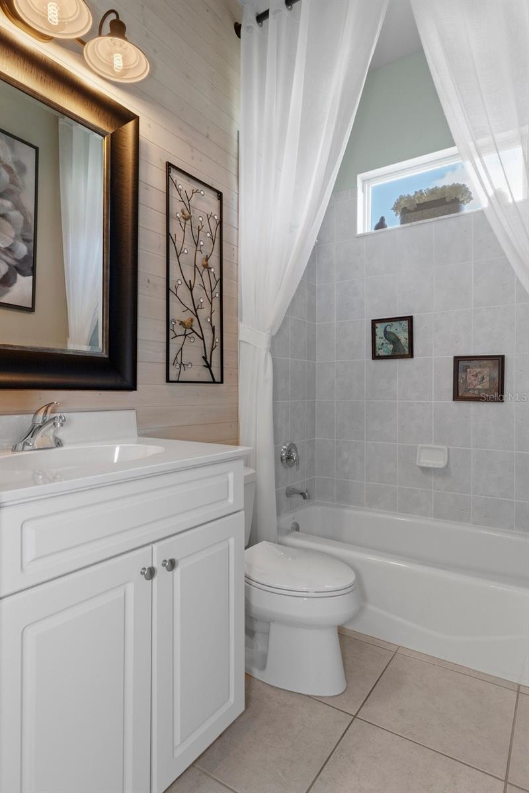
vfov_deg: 85.4
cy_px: 396
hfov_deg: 63.2
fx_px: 430
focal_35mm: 20
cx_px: 264
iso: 250
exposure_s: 1/1.43
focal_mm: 13
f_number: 8
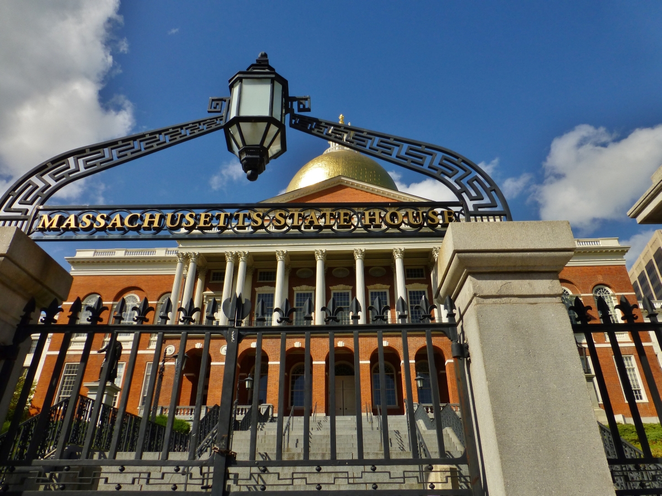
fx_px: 459
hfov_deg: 71.6
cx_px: 331
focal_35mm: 24
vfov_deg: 56.8
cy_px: 248
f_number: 4
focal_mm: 4.3
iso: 100
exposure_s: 1/1300
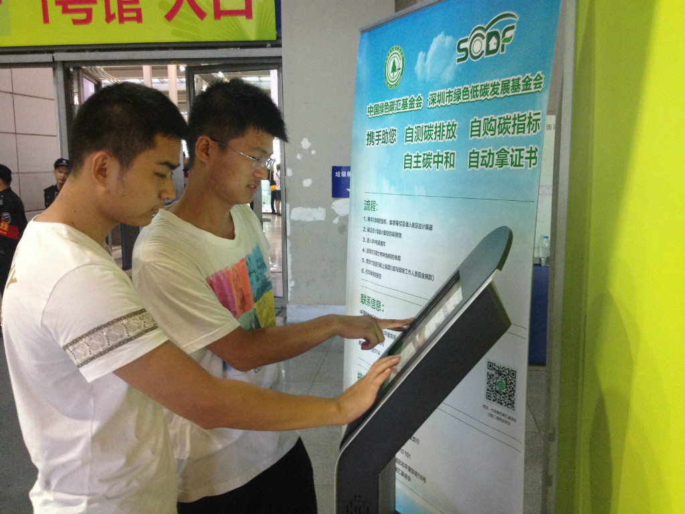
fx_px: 693
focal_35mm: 35
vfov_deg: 40.7
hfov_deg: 52.6
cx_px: 342
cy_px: 257
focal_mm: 4.28
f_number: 2.4
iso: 250
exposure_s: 1/20
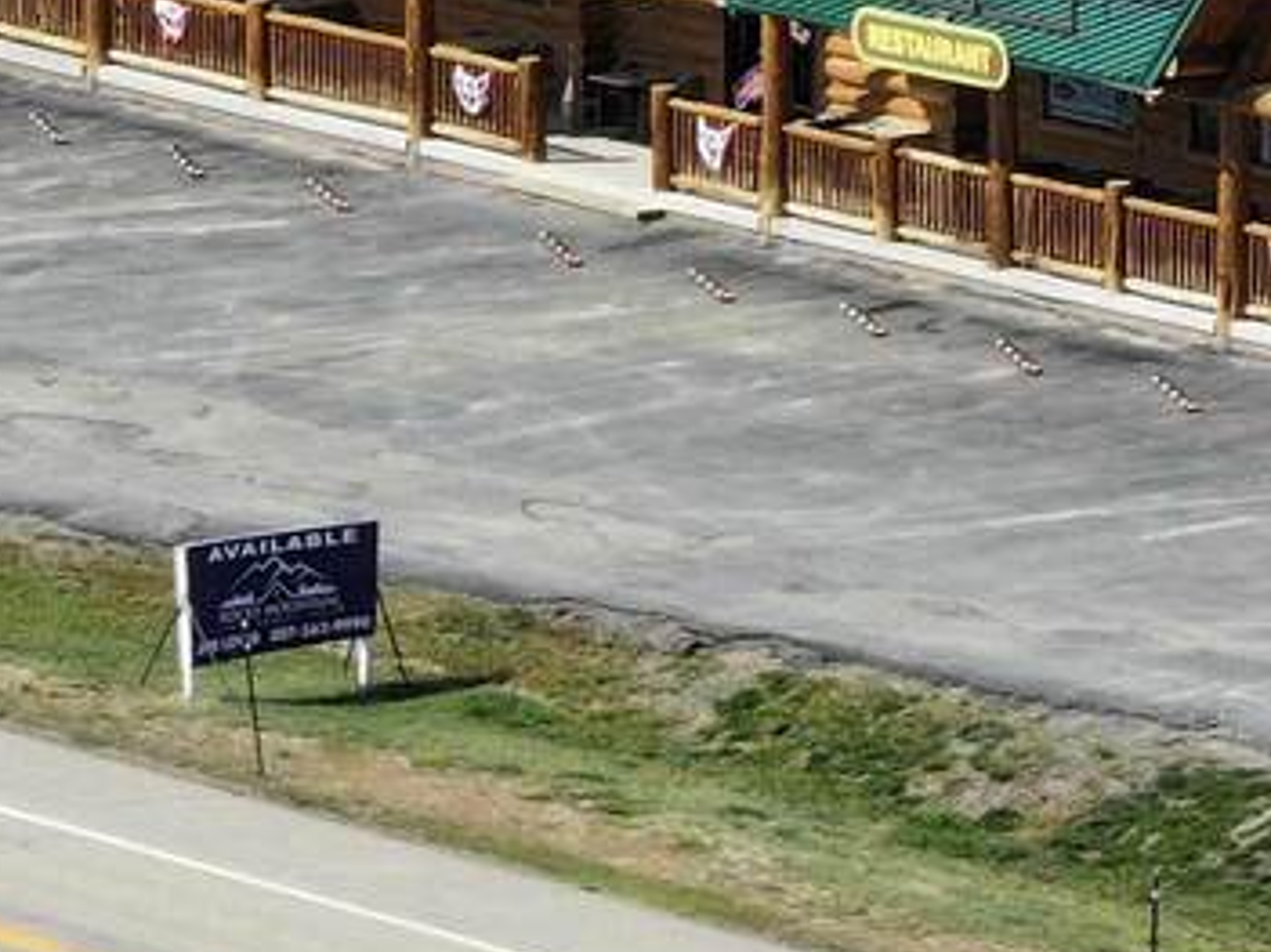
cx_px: 1738
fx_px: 22206
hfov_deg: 3.3
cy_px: 72
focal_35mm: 605
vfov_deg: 2.5
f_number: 3.4
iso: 100
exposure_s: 1/400
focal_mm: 30.71
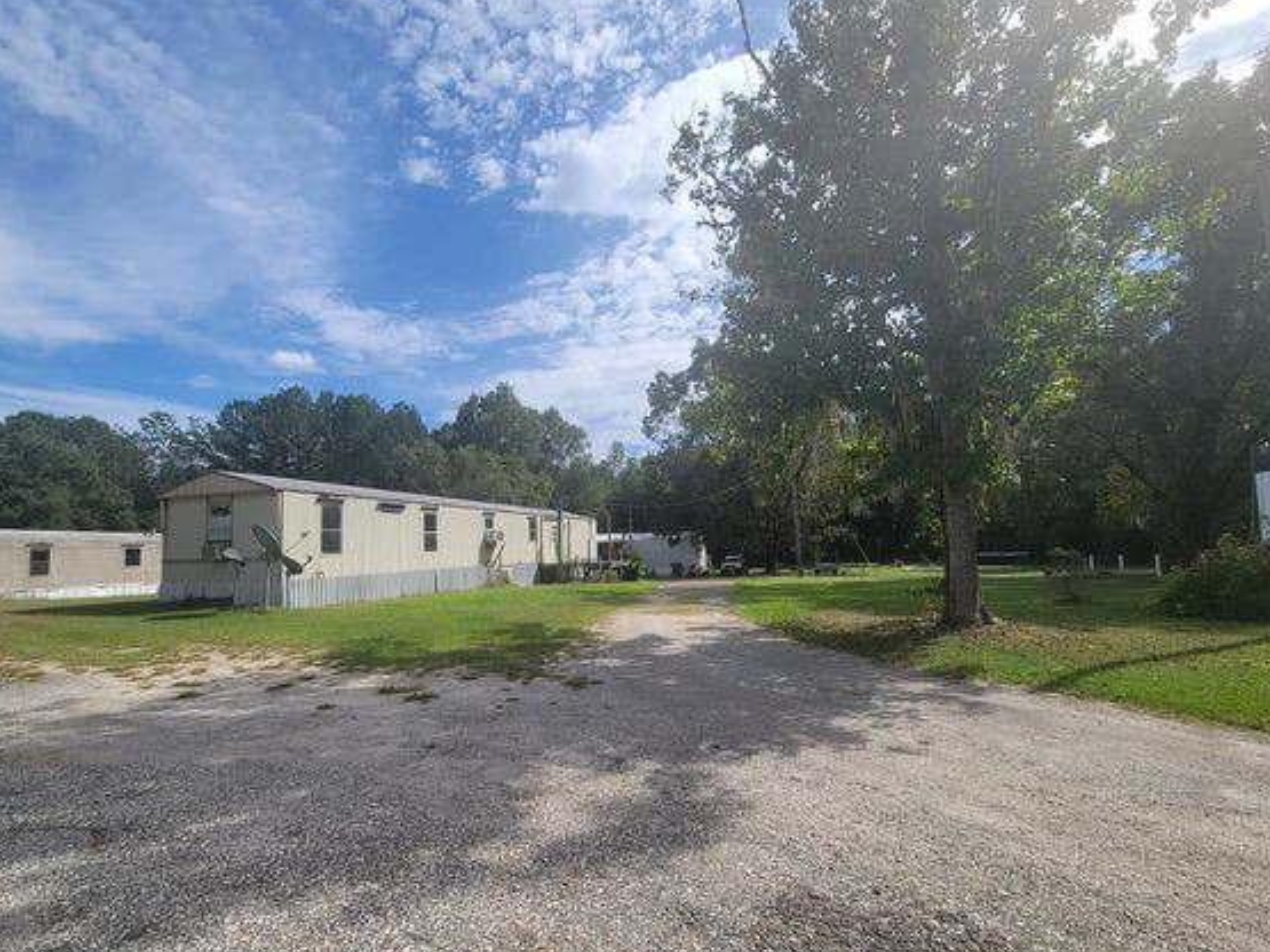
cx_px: 616
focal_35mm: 15
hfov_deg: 98.2
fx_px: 550
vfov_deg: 81.6
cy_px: 506
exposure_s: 1/2151
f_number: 2.2
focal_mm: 2.2
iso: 50
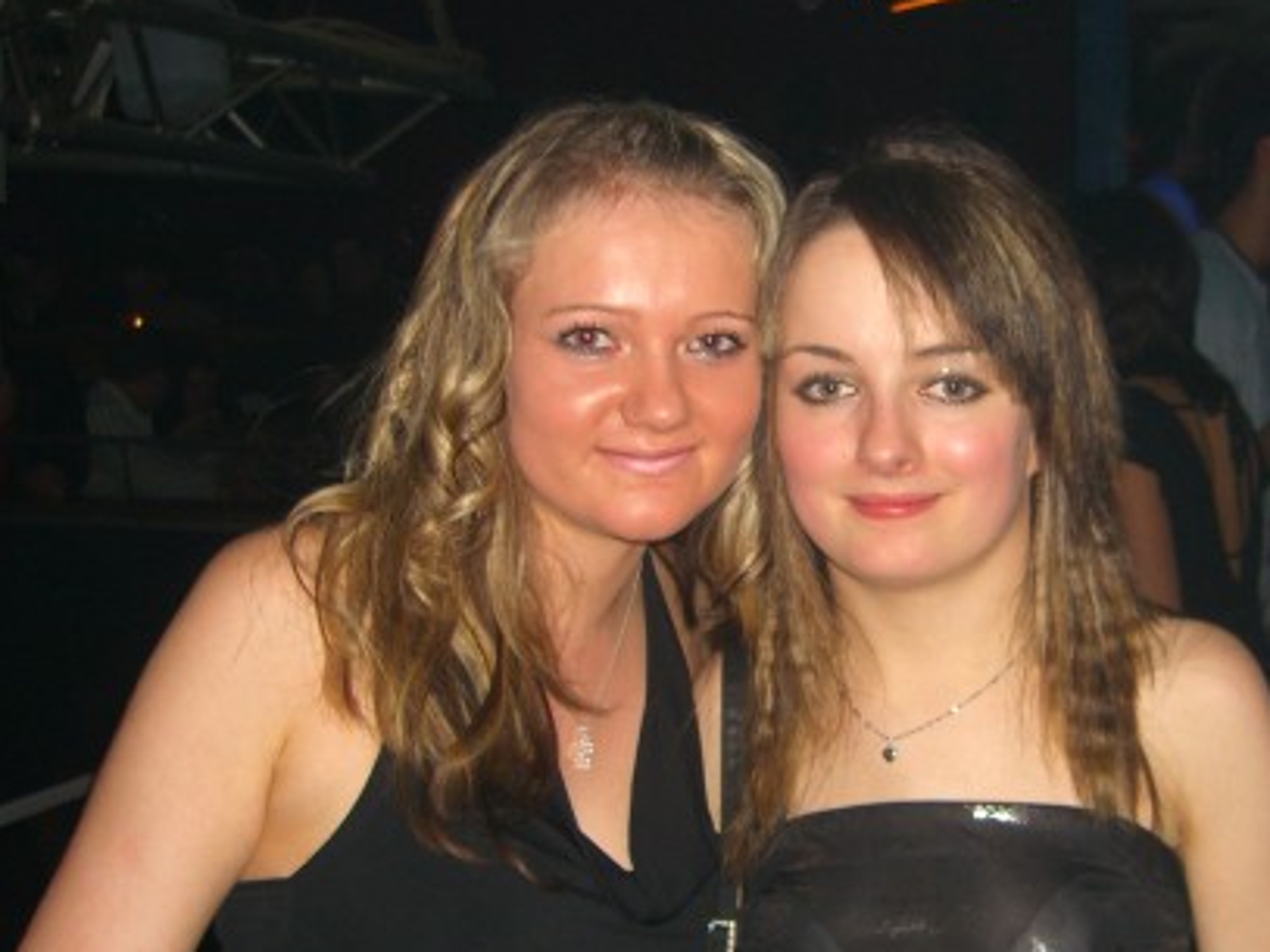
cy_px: 537
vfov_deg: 26.1
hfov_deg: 34.0
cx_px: 874
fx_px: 2054
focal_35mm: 56
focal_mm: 7.9
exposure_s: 1/60
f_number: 2.8
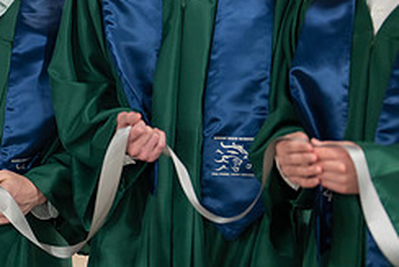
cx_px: -8
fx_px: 1320
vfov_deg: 11.5
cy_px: 48
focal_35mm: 119
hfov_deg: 16.8
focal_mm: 50
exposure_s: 1/320
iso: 800
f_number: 1.2
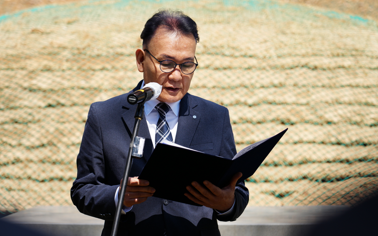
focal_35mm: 108
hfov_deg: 19.3
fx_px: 1113
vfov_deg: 12.1
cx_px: 190
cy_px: 111
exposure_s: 1/320
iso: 100
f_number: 4.5
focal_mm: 105
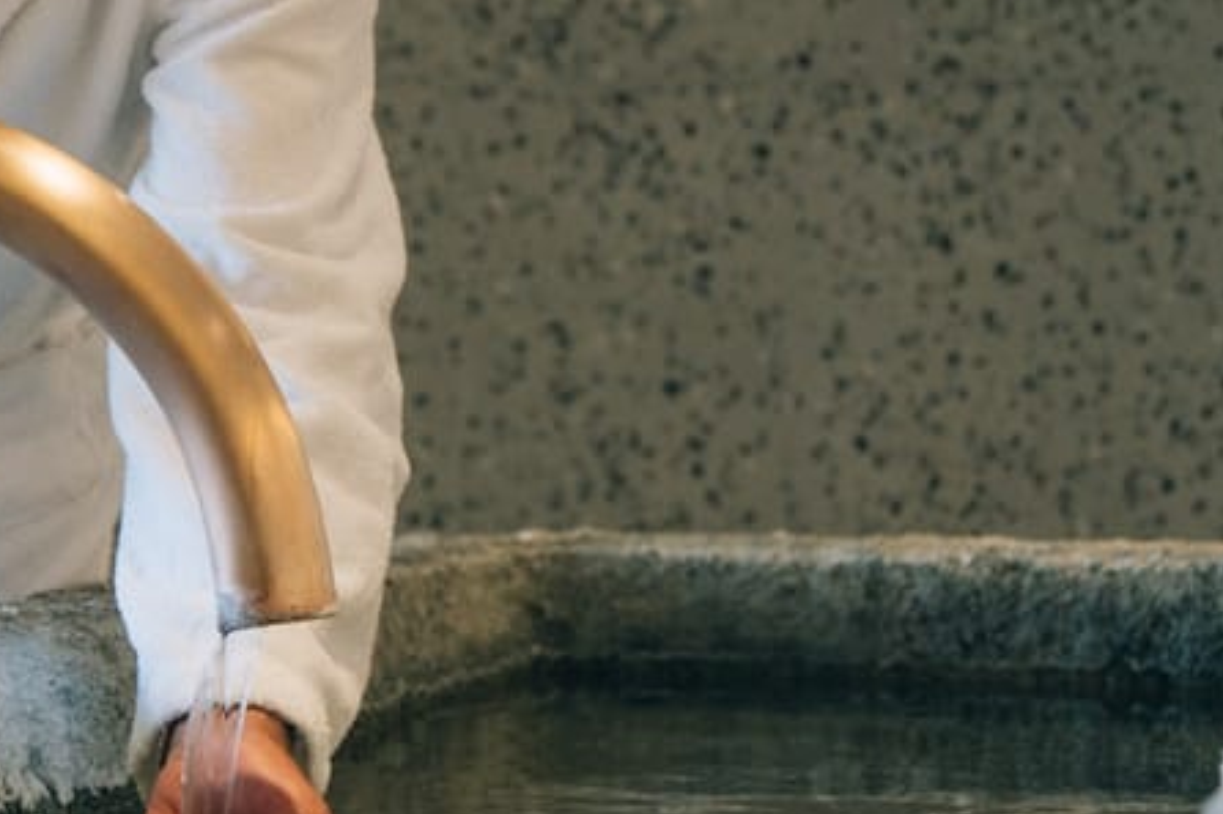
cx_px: 225
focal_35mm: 122
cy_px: 318
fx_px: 4143
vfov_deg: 11.2
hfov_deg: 16.7
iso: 400
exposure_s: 1/200
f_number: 2.8
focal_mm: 34
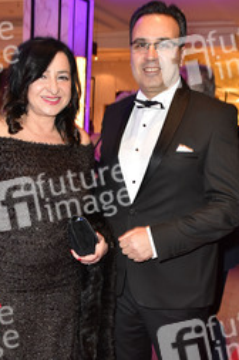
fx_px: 489
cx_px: 101
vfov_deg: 39.3
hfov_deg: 27.4
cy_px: 269
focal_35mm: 49
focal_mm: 31
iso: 2500
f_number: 5.6
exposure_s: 1/50
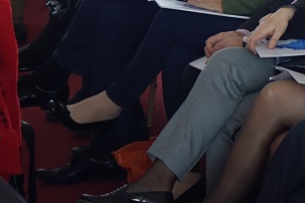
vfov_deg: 6.6
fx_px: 1745
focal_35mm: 206
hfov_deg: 9.8
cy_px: -36
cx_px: 392
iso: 800
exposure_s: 1/10
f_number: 2.8
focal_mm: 28.47
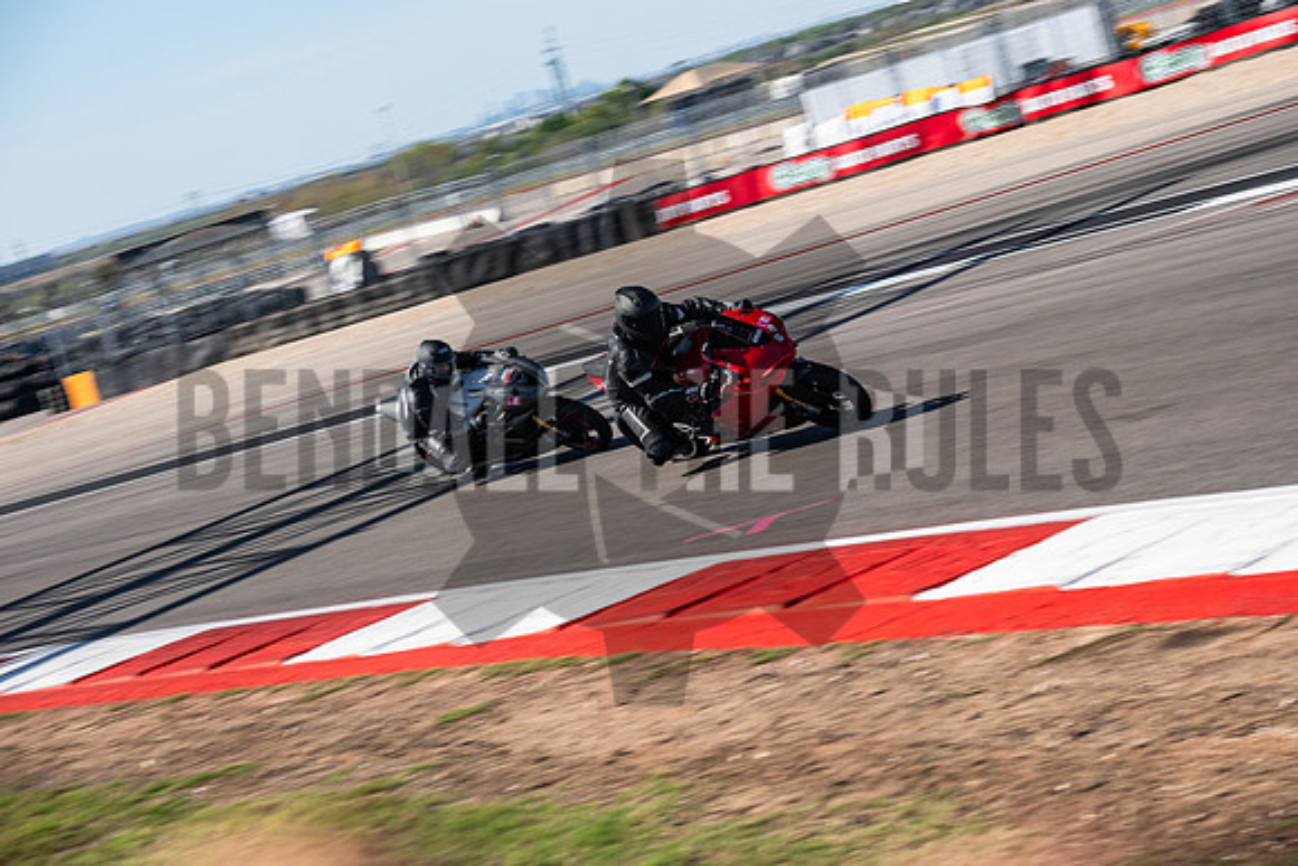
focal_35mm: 75
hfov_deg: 27.0
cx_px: 649
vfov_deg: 18.2
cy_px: 433
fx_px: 2705
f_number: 5.6
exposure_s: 1/200
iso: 160
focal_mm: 50
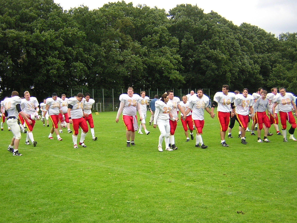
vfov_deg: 30.3
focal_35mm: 48
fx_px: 412
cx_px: 150
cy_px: 113
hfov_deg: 39.7
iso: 200
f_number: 2.9
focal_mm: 6.1
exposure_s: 1/387
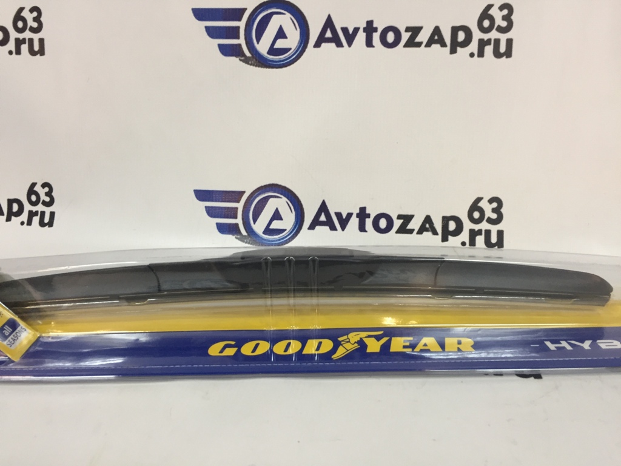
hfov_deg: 61.7
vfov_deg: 48.2
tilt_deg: -20.6
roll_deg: -0.4
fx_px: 520
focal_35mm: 29
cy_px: 233
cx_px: 310
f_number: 2.2
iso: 125
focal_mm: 4.15
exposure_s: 1/33
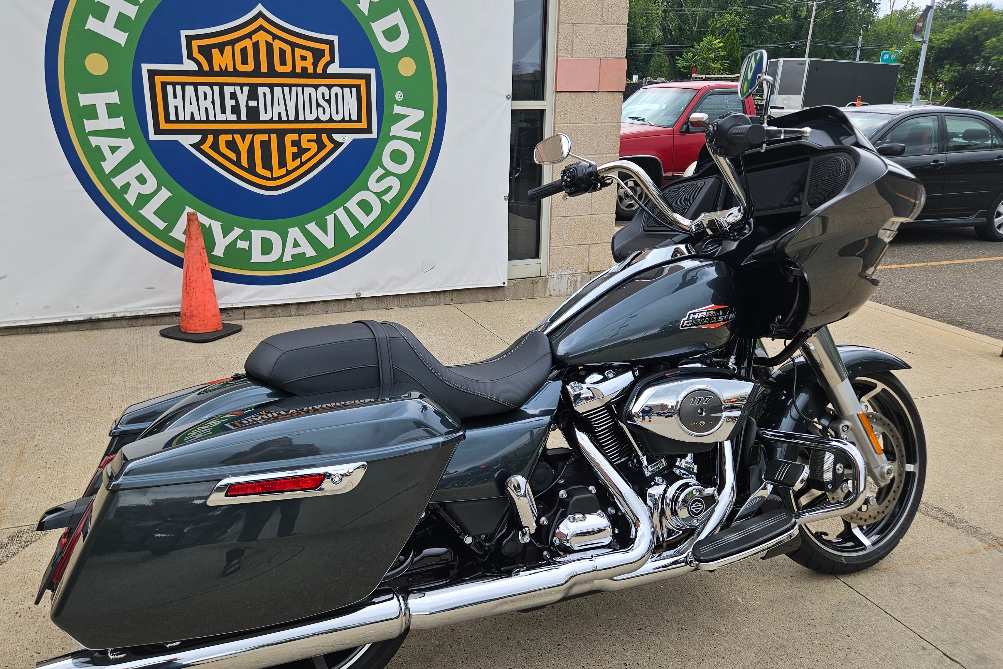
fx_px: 780
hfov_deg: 65.3
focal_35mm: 28
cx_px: 448
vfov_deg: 46.4
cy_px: 309
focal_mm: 5.4
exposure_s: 1/279
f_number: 1.8
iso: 25
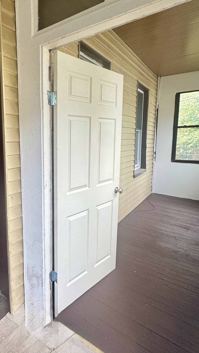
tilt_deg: -7.6
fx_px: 206
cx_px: 24
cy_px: 168
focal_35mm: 22
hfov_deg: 47.0
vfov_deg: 81.1
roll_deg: +0.8
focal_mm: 2.22
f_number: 2.2
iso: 50
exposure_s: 1/99
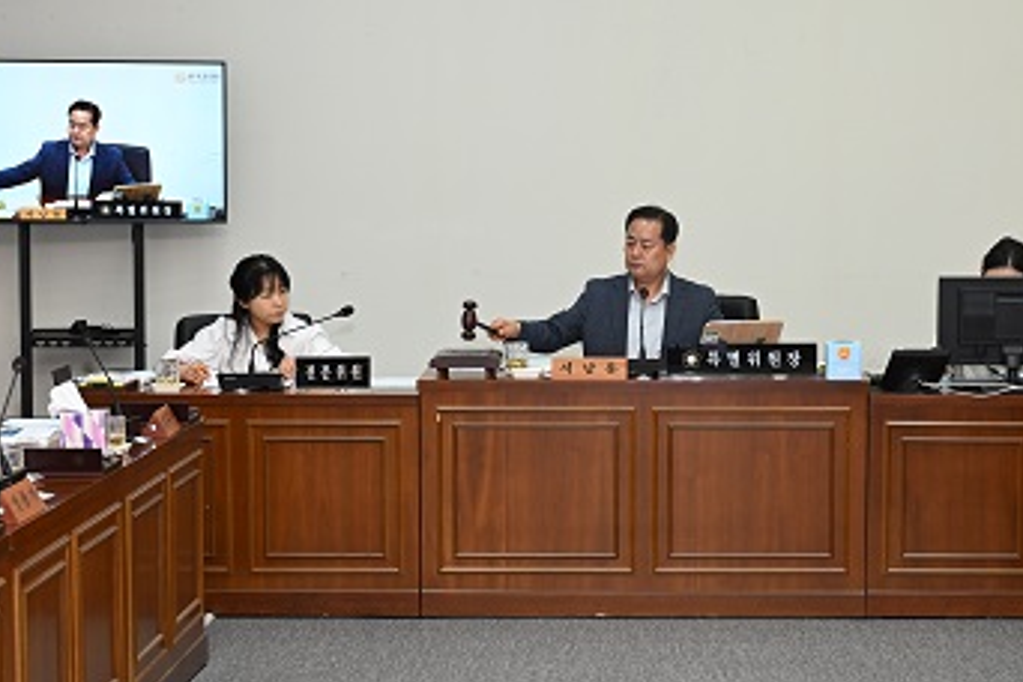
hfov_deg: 22.1
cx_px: 646
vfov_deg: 14.9
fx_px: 2614
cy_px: 386
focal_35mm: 92
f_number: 4
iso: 640
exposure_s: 1/200
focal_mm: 45
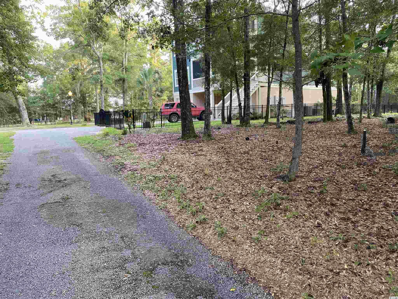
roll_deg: +2.1
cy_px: 150
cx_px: 199
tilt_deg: -6.2
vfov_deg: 53.1
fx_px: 299
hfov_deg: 67.3
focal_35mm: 26
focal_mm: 4.25
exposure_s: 1/118
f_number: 1.8
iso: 125
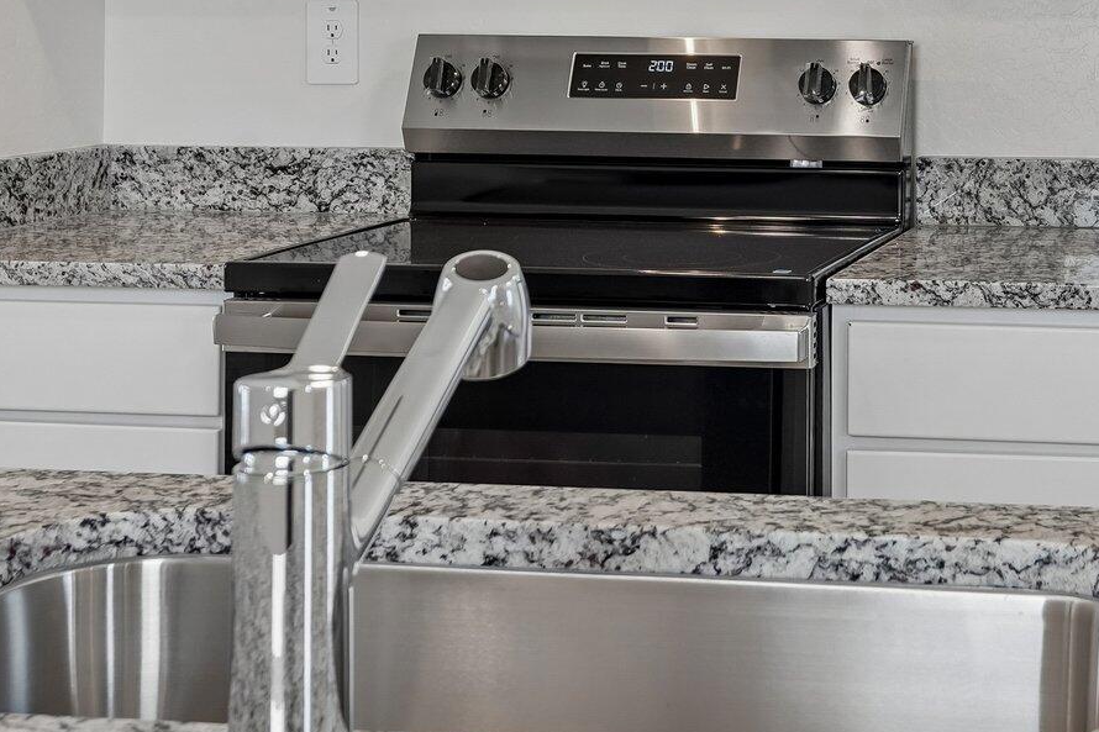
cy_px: 3
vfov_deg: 19.2
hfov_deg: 28.0
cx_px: 1022
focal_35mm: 69
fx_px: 2106
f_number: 8
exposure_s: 1/30
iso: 400
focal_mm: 30
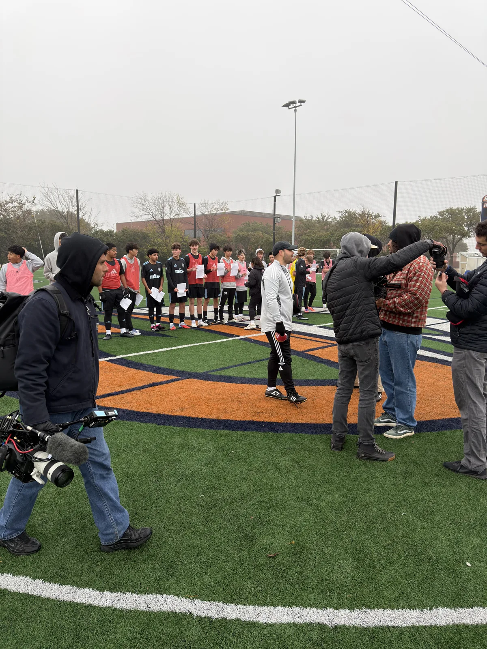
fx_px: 450
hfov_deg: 56.8
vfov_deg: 71.6
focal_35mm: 24
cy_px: 324
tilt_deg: -7.6
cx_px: 244
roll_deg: -0.5
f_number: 1.78
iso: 64
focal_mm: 6.76
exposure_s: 1/657
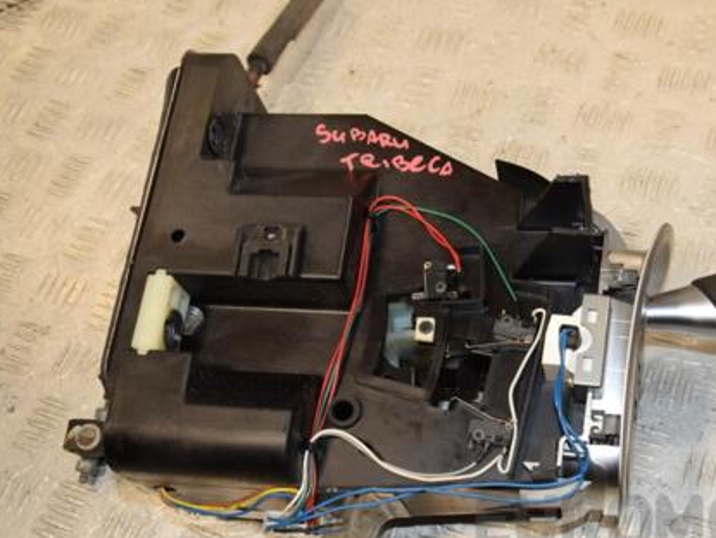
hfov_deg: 37.9
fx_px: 1035
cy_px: 291
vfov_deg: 29.1
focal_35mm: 50
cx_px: 443
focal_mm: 24
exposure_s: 1/200
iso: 800
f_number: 5.6
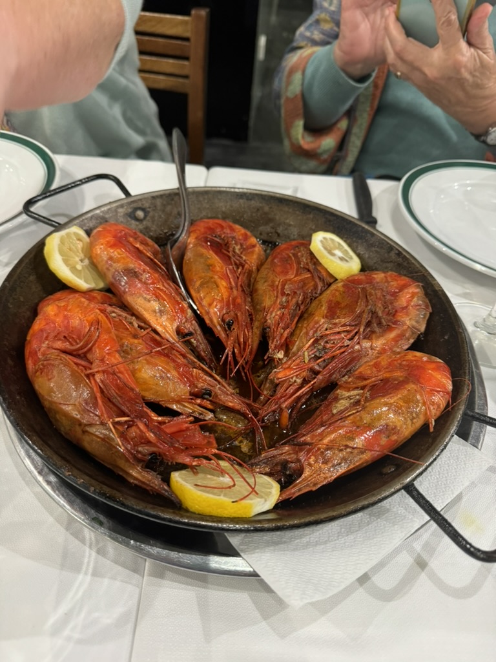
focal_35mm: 24
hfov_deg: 56.8
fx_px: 459
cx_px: 248
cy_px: 331
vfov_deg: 71.6
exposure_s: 1/50
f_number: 1.78
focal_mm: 6.76
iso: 320
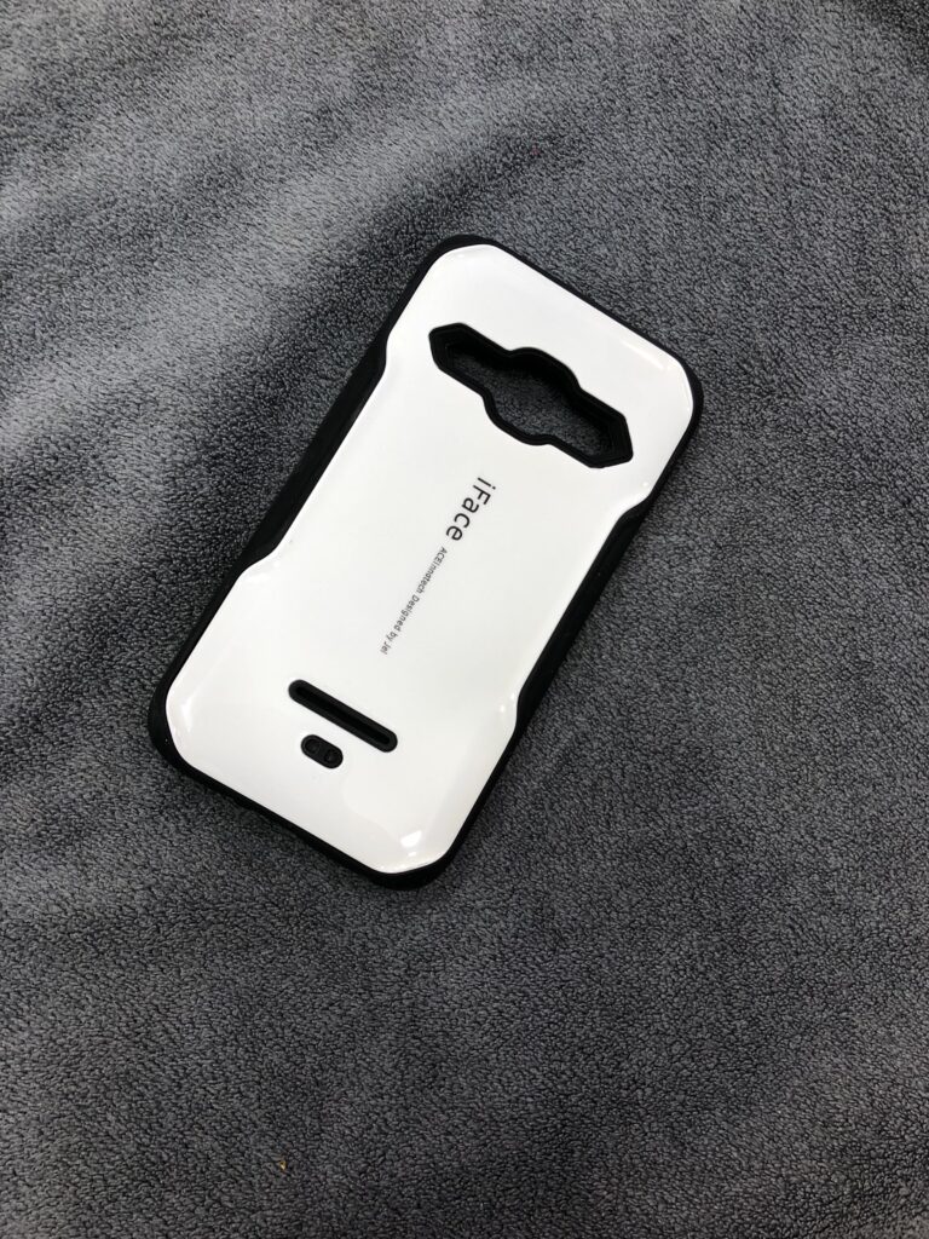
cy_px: 620
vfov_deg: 63.4
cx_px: 464
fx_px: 1002
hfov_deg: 49.7
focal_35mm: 28
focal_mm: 4
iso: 25
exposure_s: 1/50
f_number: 1.8
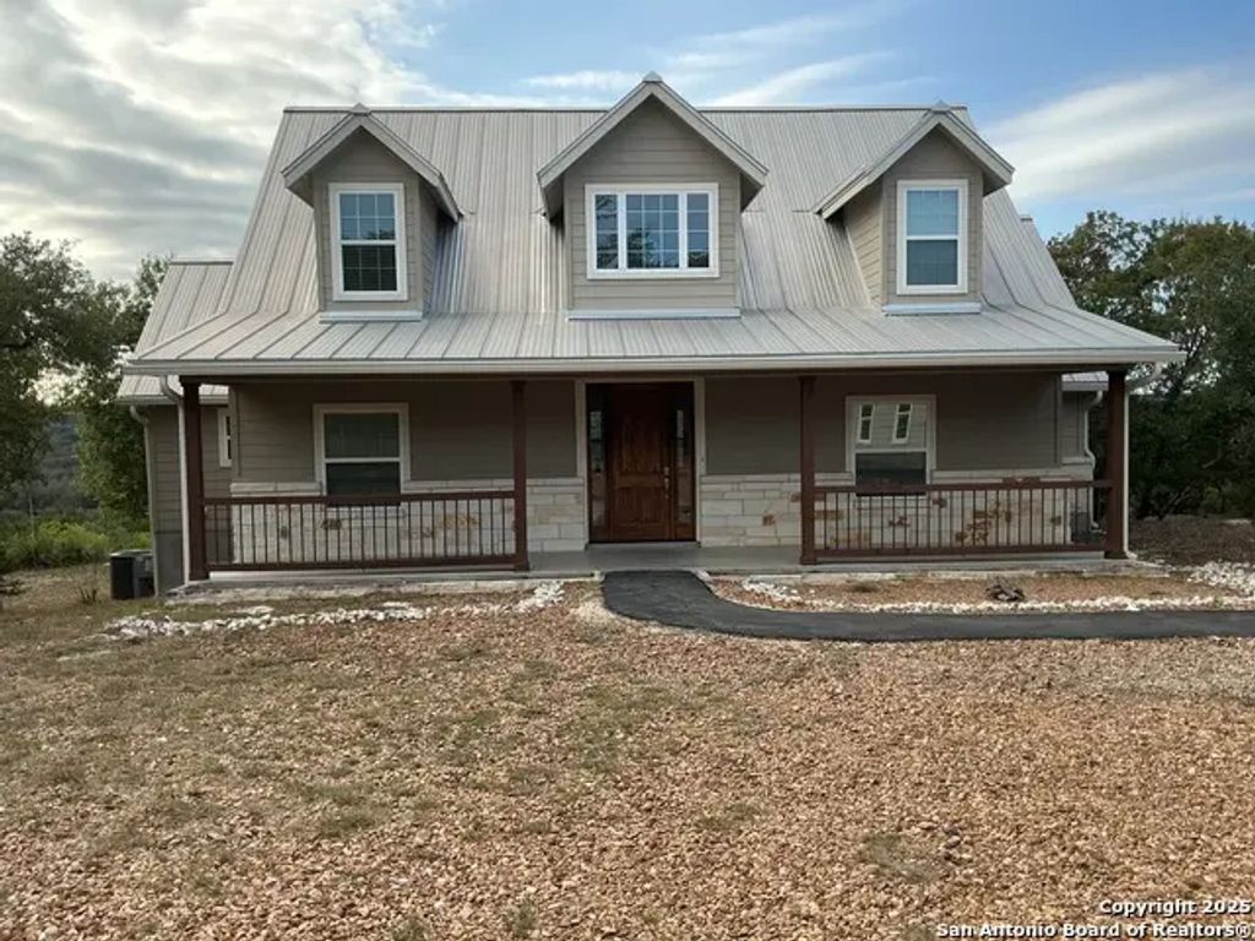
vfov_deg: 48.2
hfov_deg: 61.7
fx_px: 1051
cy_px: 470
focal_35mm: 29
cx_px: 628
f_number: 1.8
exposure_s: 1/842
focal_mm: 3
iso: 25
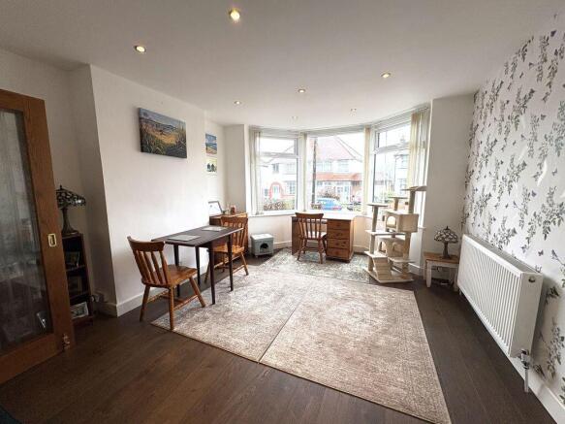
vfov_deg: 85.7
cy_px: 212
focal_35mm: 14
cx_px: 282
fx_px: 228
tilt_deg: -7.2
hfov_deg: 102.1
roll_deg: +0.8
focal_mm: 2.22
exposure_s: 1/107
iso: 64
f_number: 2.2
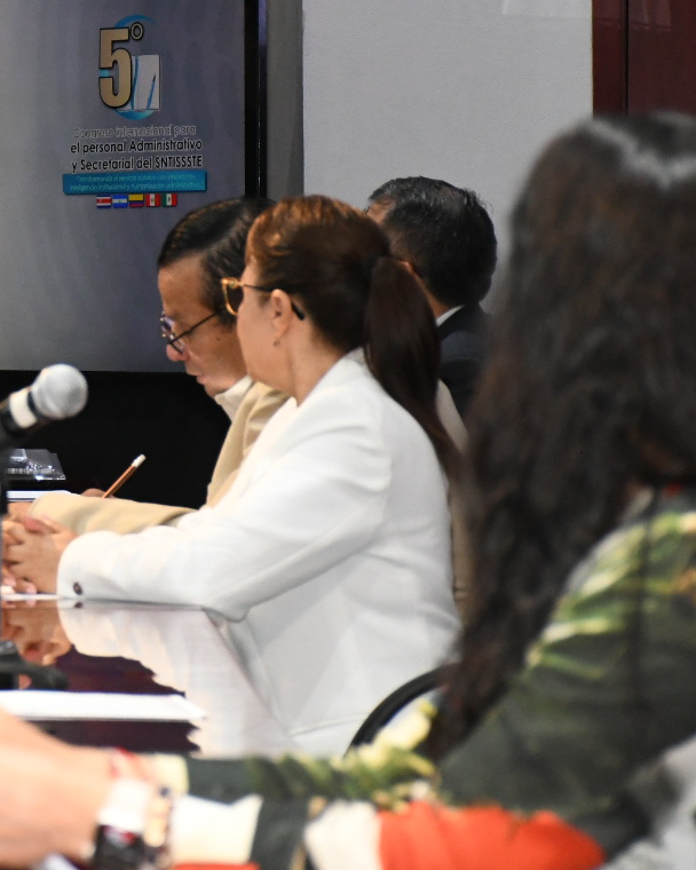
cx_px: -151
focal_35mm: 224
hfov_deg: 6.9
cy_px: 295
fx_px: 5768
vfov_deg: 8.6
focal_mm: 75
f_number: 5.6
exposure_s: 1/125
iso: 3200
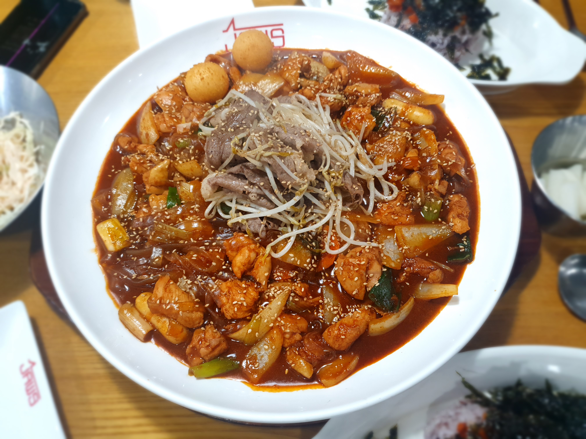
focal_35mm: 26
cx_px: 293
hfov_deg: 67.3
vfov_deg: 53.1
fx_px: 440
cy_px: 220
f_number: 1.5
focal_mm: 4.32
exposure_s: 1/60
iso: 125
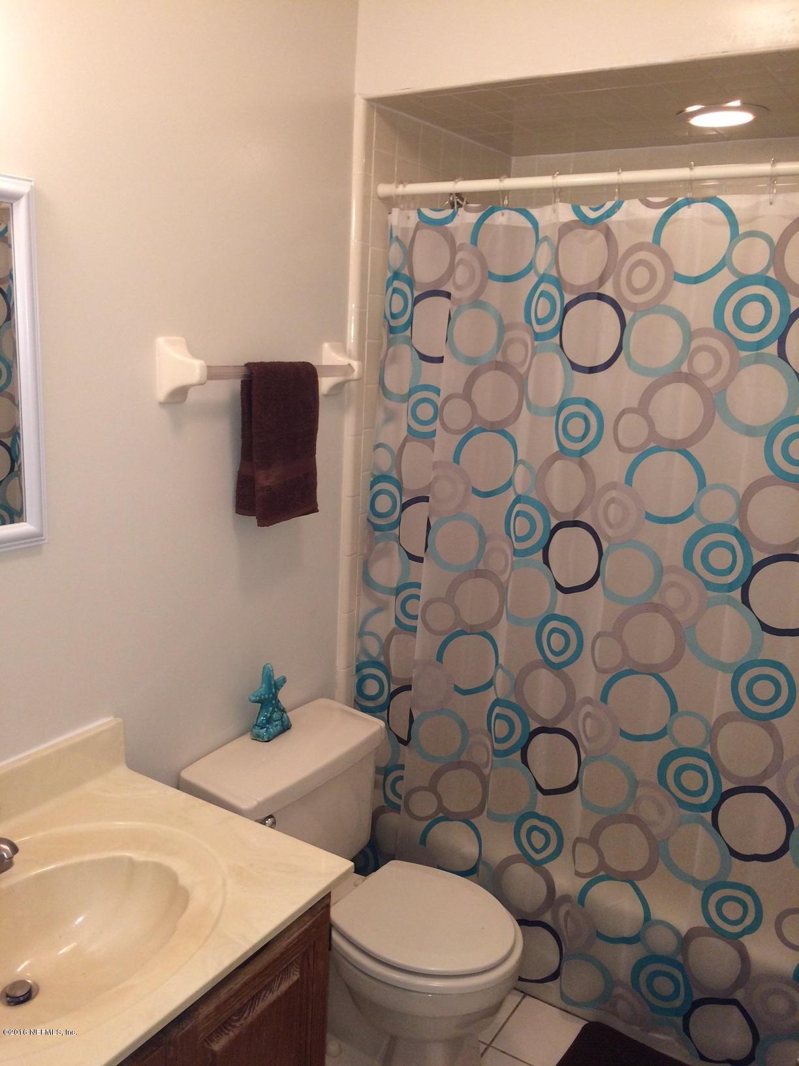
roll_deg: +1.0
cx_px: 400
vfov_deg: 61.7
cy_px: 533
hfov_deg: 48.2
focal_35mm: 29
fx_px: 892
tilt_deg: -10.5
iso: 100
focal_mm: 4.15
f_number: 2.2
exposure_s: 1/30
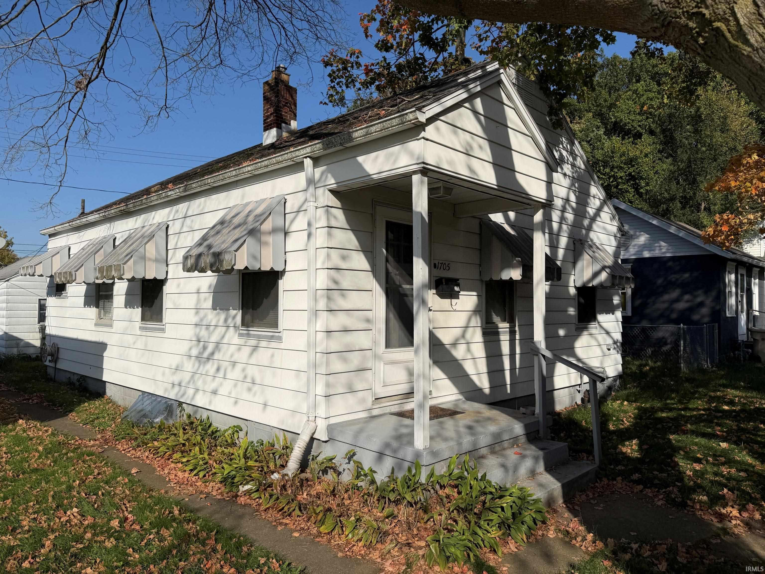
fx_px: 530
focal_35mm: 24
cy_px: 287
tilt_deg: +0.1
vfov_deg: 56.8
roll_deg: -0.5
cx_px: 382
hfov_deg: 71.6
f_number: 1.78
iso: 80
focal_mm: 6.76
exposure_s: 1/9091
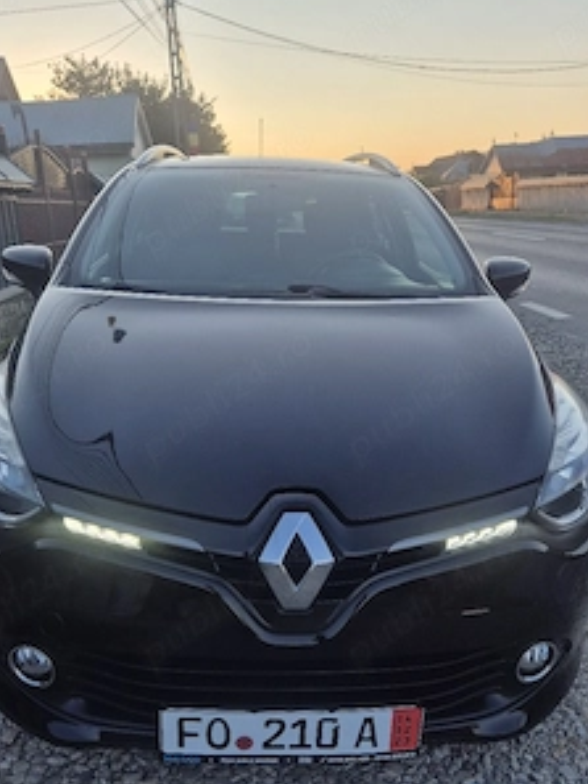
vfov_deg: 58.2
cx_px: 279
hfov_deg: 45.5
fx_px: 702
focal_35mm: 31
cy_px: 428
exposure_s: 1/833
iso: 25
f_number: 1.8
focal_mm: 5.4
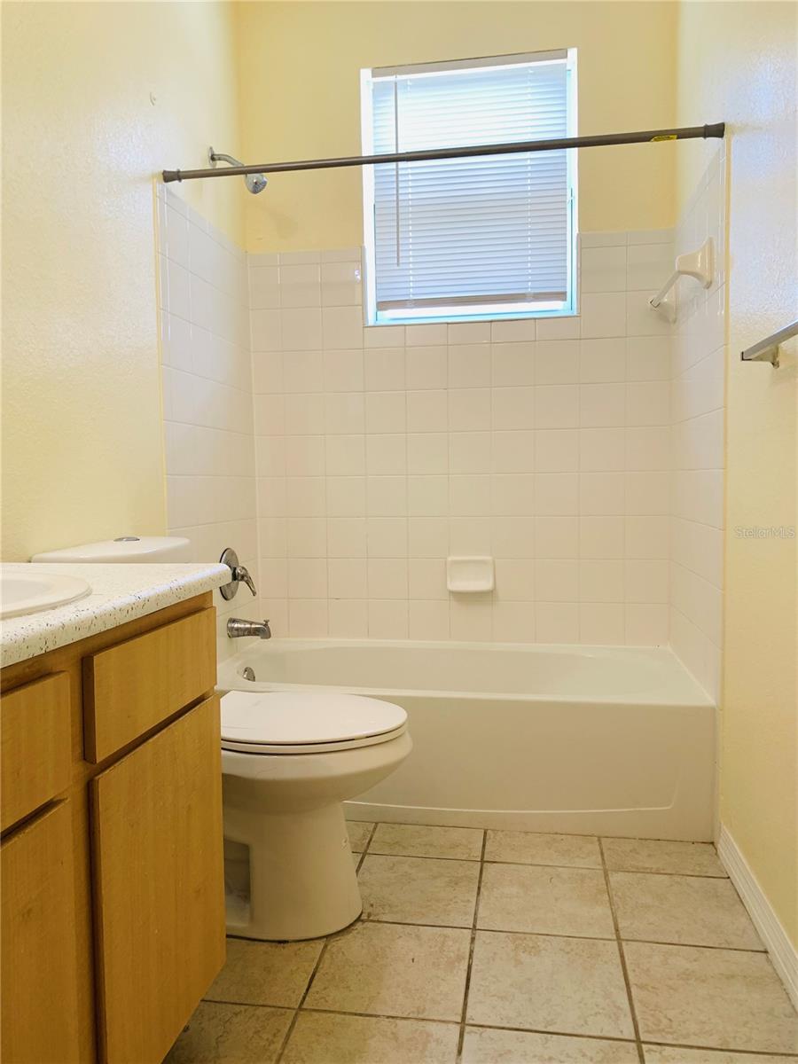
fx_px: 799
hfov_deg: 53.1
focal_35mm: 26
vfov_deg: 67.3
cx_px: 399
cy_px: 532
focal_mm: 4.25
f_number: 1.8
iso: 80
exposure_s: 1/120
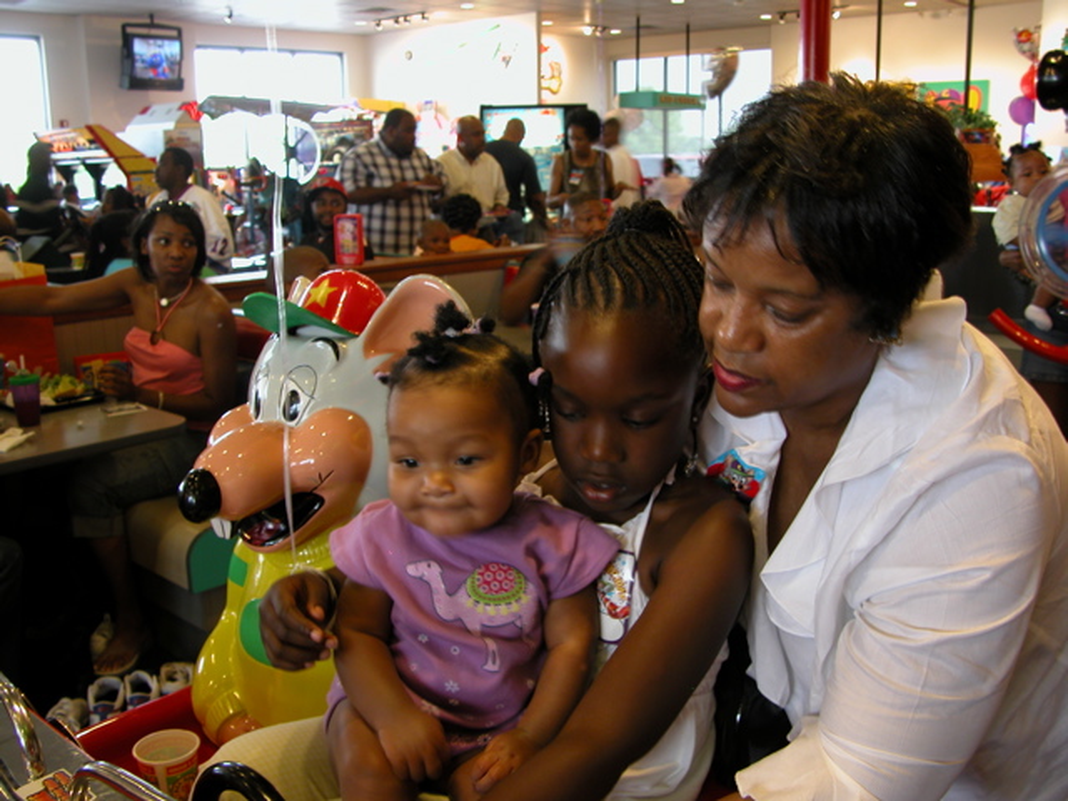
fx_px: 1080
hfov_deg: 52.6
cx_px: 534
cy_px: 400
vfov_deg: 40.7
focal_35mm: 35
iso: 100
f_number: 2.8
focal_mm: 8.9
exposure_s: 1/7.4
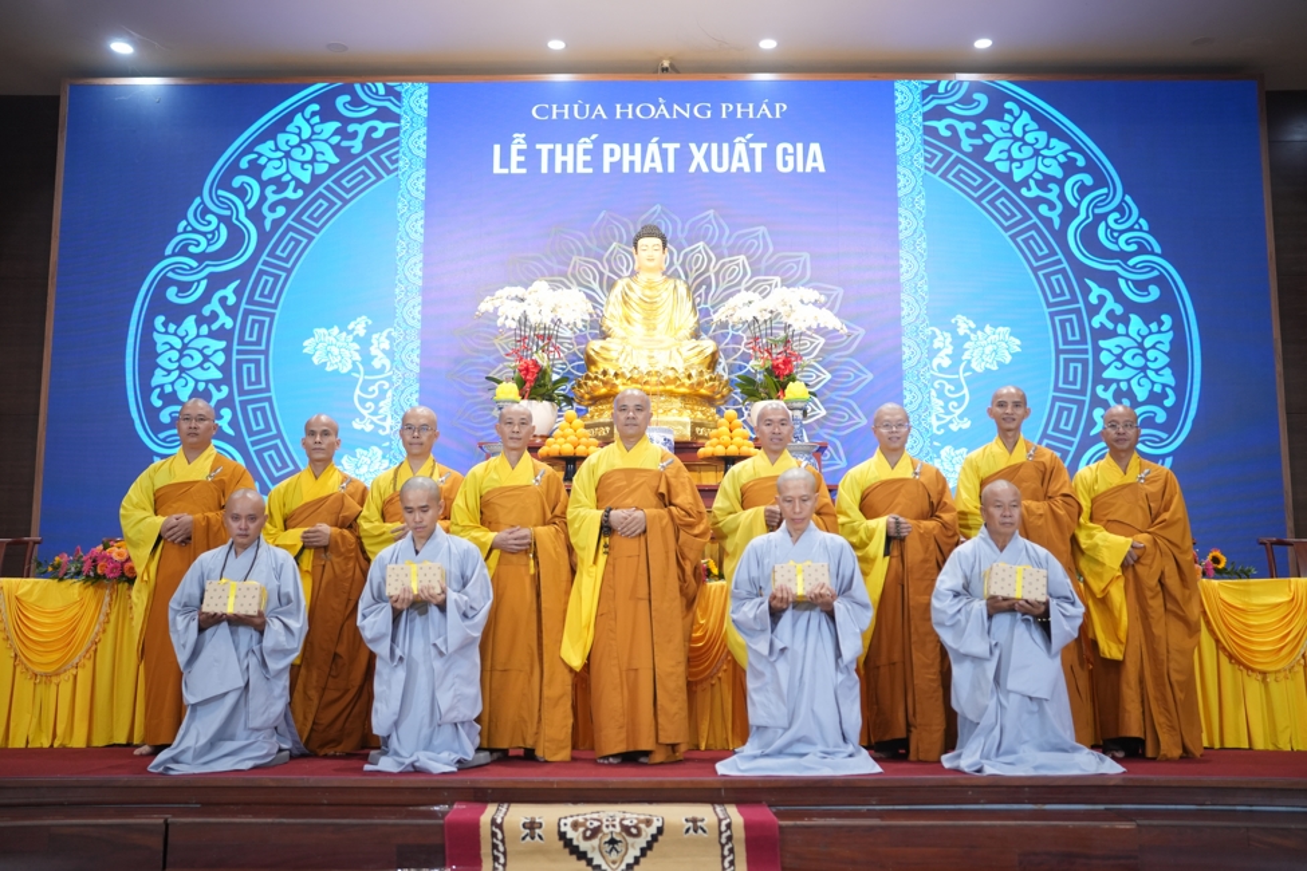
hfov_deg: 54.4
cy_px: 436
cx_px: 654
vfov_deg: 37.9
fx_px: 1271
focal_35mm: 35
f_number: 2
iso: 1600
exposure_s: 1/250
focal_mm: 35
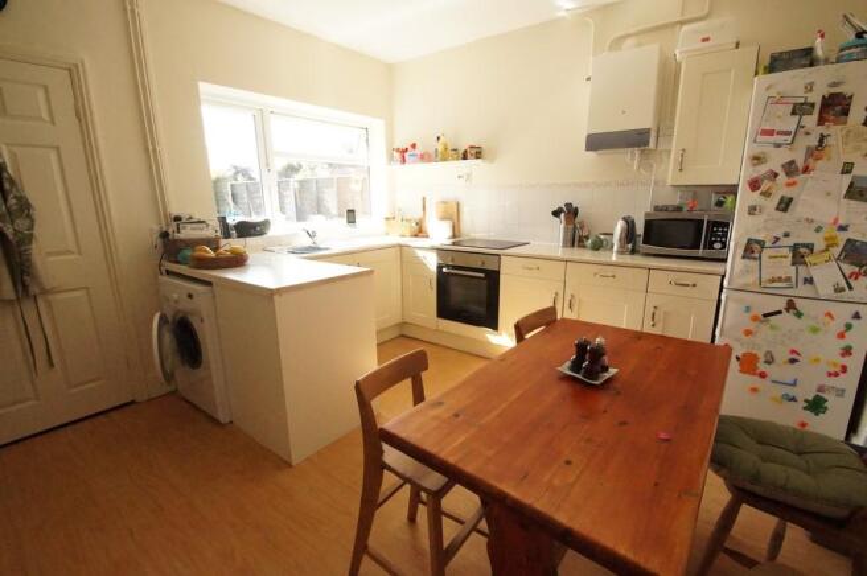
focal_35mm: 15
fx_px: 361
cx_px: 434
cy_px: 288
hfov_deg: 100.4
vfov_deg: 77.2
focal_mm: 10
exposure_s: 1/400
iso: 6400
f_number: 9
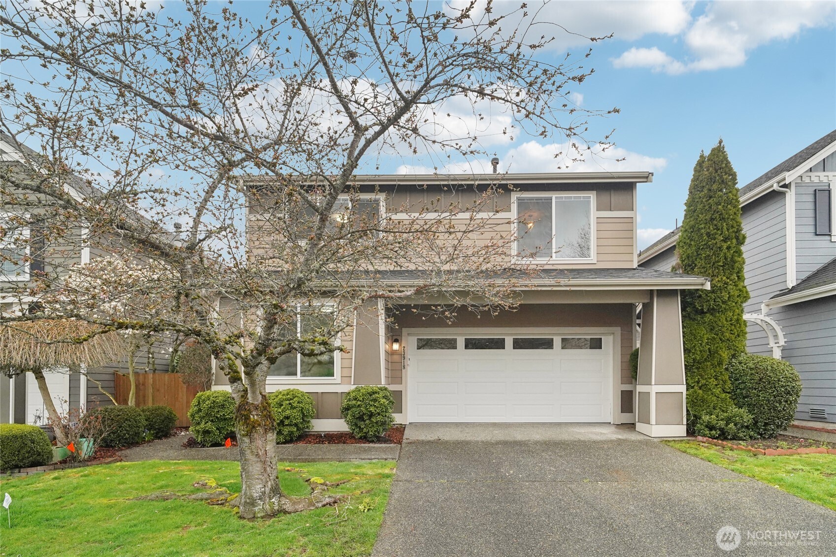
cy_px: 278
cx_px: 418
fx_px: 371
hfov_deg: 96.7
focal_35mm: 16
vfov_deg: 73.7
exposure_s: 1/200
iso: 1600
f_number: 8
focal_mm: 16
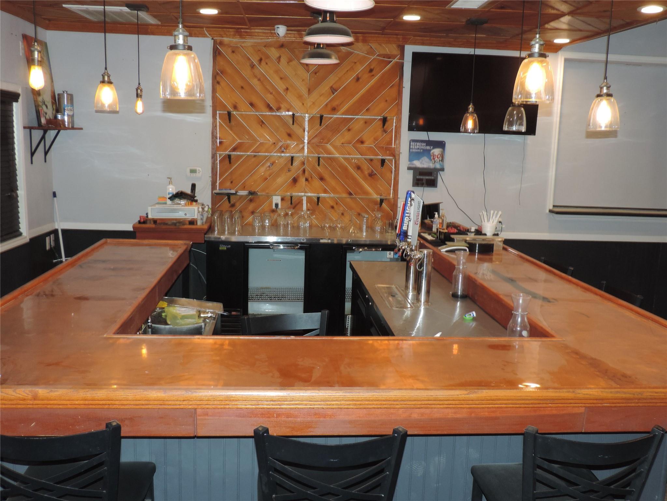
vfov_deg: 42.9
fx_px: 636
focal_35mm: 33
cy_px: 250
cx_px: 334
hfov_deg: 55.4
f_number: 3.2
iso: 200
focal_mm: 5.8
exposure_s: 1/30
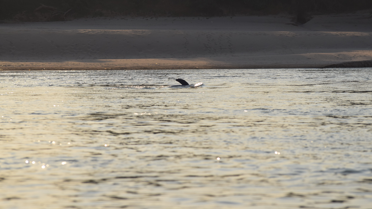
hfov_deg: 10.5
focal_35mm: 205
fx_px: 2022
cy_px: 87
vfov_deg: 5.9
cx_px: 186
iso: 400
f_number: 8
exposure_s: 1/2000
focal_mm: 130
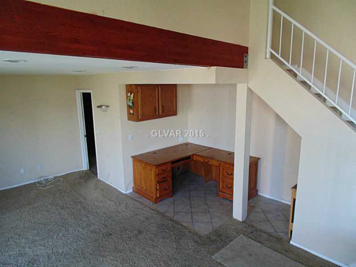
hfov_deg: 76.4
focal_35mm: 22
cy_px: 134
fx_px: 226
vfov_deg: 61.1
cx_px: 178
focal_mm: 4
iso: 400
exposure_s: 1/40
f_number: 3.1
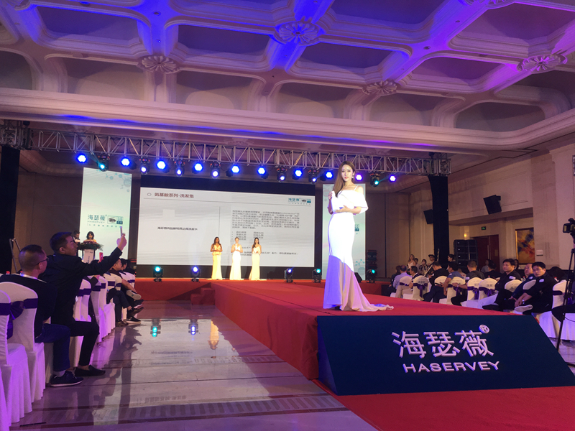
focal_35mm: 29
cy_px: 216
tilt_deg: +7.1
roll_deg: -1.2
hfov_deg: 61.7
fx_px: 482
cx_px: 288
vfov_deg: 48.2
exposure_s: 1/100
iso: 40
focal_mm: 4.15
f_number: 2.2
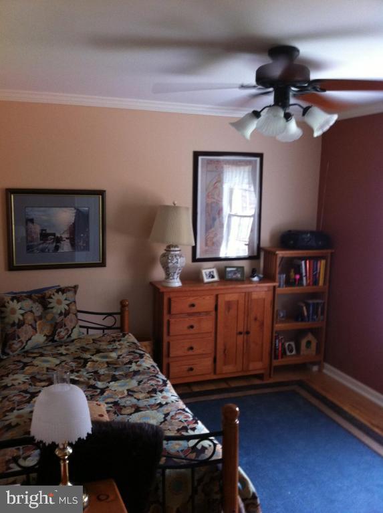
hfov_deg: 40.6
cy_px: 256
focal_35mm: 35
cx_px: 192
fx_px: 518
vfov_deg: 52.7
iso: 125
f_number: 2.8
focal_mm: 3.85
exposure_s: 1/15
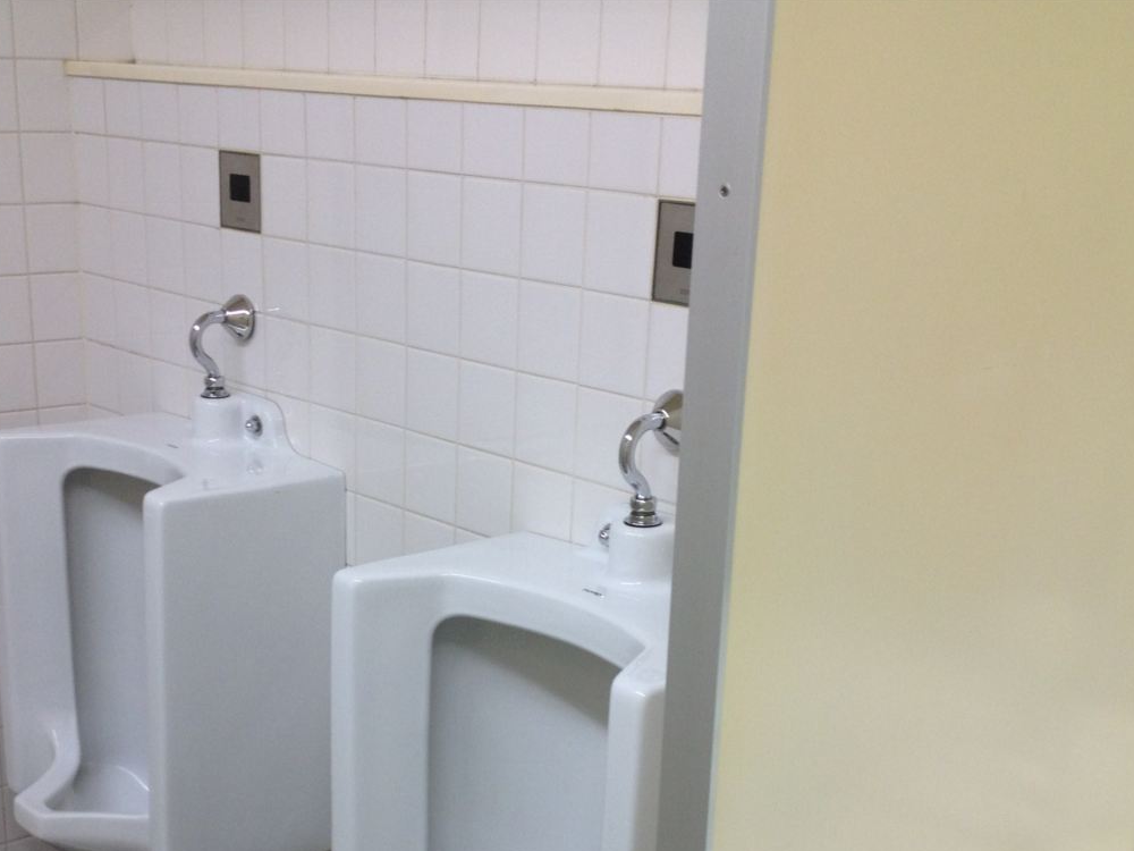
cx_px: 491
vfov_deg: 25.7
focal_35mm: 56
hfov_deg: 34.3
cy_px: 675
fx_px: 1835
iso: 64
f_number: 2.4
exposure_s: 1/60
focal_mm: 4.28
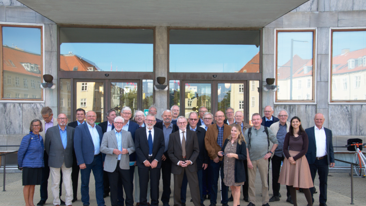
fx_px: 466
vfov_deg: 24.9
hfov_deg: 42.9
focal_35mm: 48
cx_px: 182
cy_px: 122
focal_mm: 30
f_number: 5.6
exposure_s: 1/125
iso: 100
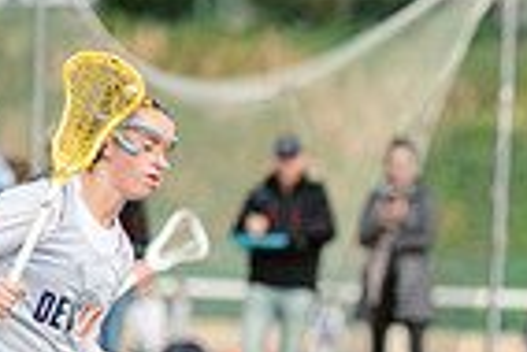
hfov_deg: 2.5
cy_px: 487
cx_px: 961
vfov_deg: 1.7
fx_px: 11957
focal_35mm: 816
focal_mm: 200
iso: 250
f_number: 4
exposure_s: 1/1000
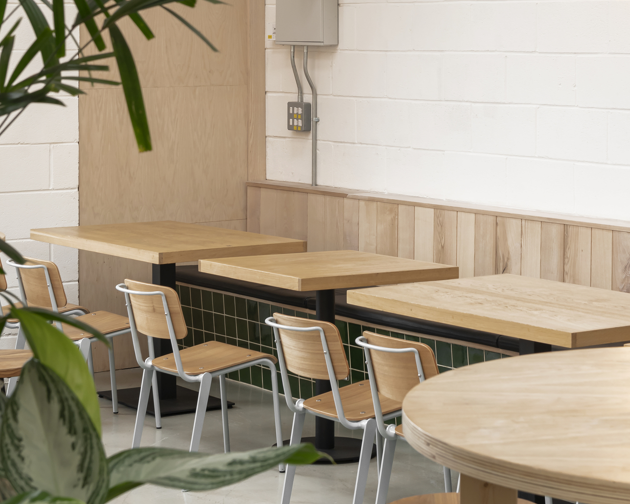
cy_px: 18
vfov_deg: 15.2
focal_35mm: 100
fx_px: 1865
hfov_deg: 19.1
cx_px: 402
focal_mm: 48
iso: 200
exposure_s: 1/4
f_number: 10
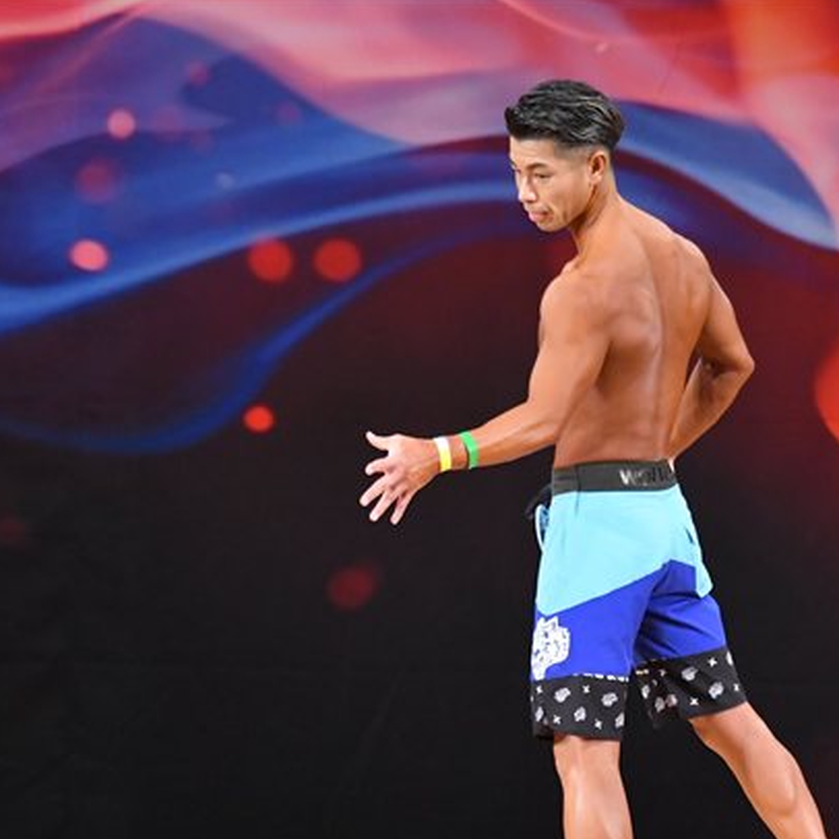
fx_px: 10667
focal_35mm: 389
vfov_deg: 4.5
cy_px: 527
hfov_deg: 4.5
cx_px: 660
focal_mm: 160
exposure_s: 1/400
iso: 3200
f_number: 5.6
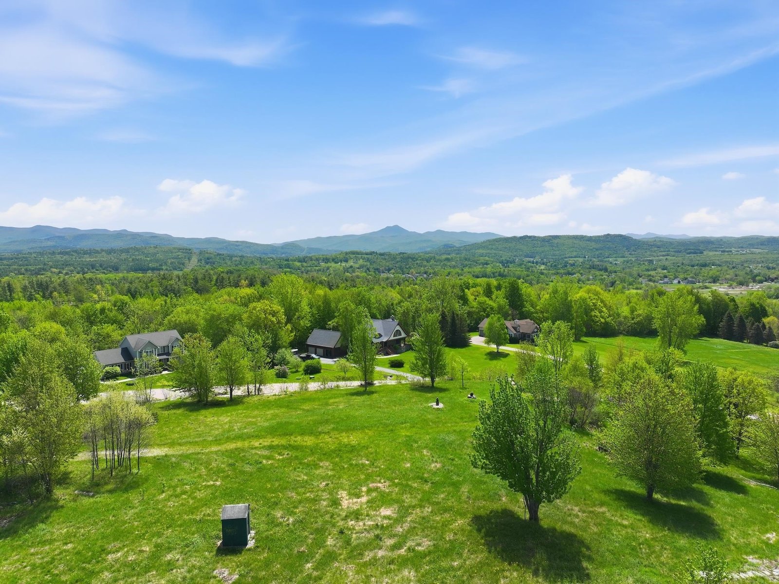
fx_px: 540
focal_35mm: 24
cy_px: 292
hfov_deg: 71.6
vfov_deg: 56.8
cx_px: 390
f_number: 2.8
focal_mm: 12.3
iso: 120
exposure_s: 1/3200
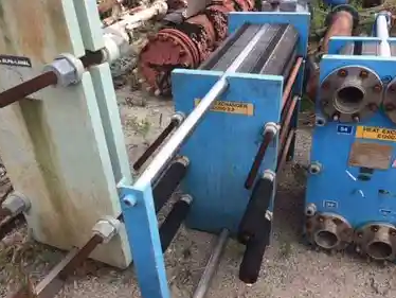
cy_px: 158
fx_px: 355
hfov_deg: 58.3
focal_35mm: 31
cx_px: 193
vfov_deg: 45.5
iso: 32
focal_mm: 4.15
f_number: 2.2
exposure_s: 1/1053
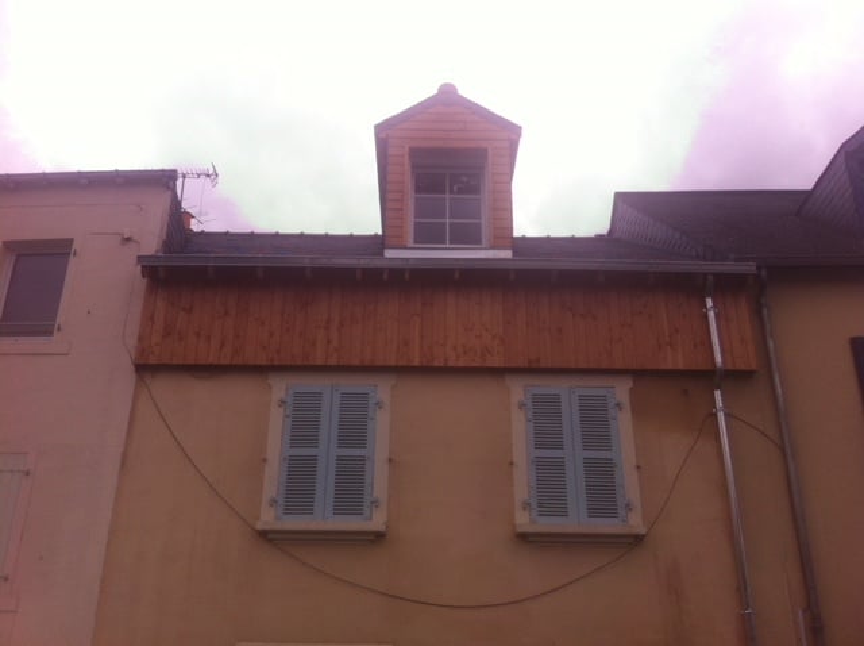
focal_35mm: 35
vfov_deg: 40.6
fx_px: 872
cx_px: 432
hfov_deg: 52.7
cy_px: 323
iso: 80
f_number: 2.8
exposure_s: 1/355
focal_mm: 3.85
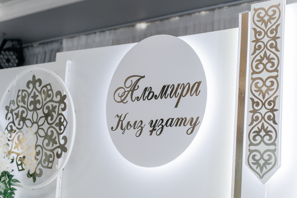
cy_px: 97
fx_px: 646
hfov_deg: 25.9
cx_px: 143
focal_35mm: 78
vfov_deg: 17.4
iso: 800
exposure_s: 1/200
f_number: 2.8
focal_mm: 75
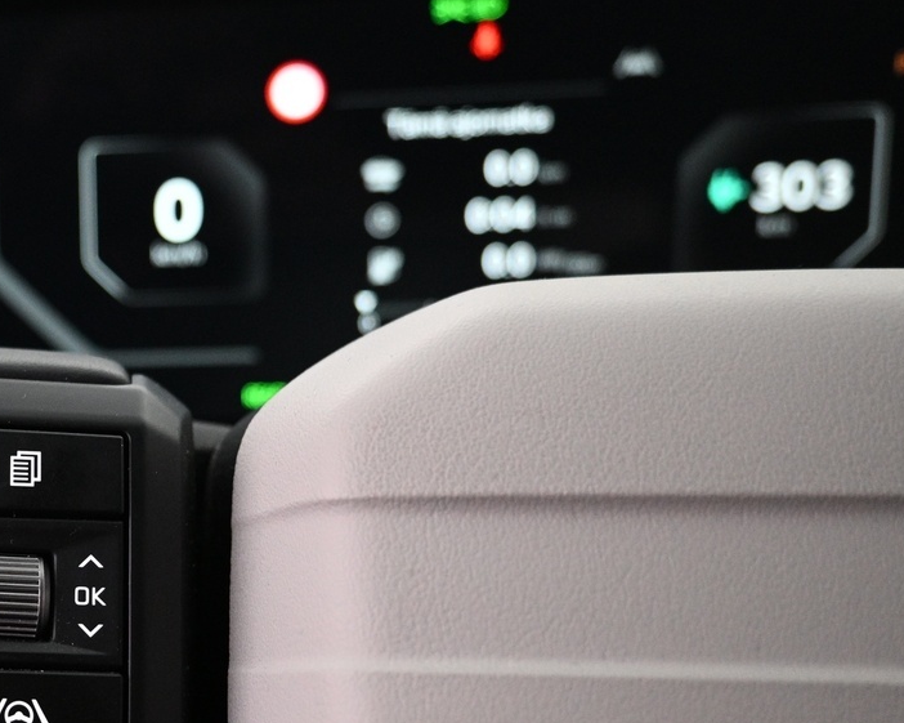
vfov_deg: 29.0
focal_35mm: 52
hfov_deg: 31.9
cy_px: 446
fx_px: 1391
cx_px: -86
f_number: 3.5
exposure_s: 1/40
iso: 1600
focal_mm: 16
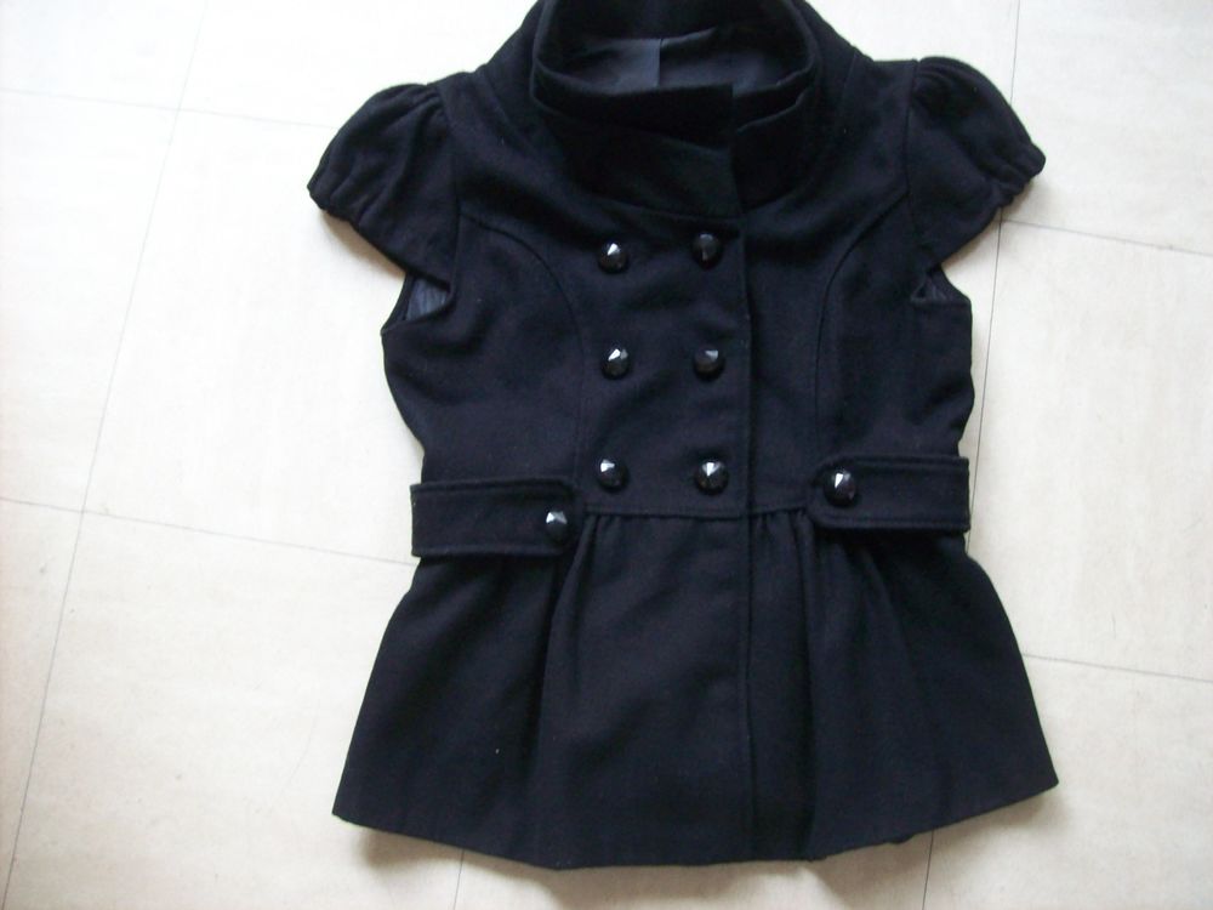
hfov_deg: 51.4
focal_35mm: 36
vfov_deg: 39.7
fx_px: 1261
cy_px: 455
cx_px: 606
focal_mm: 6
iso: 160
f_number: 2.7
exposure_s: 1/18.6
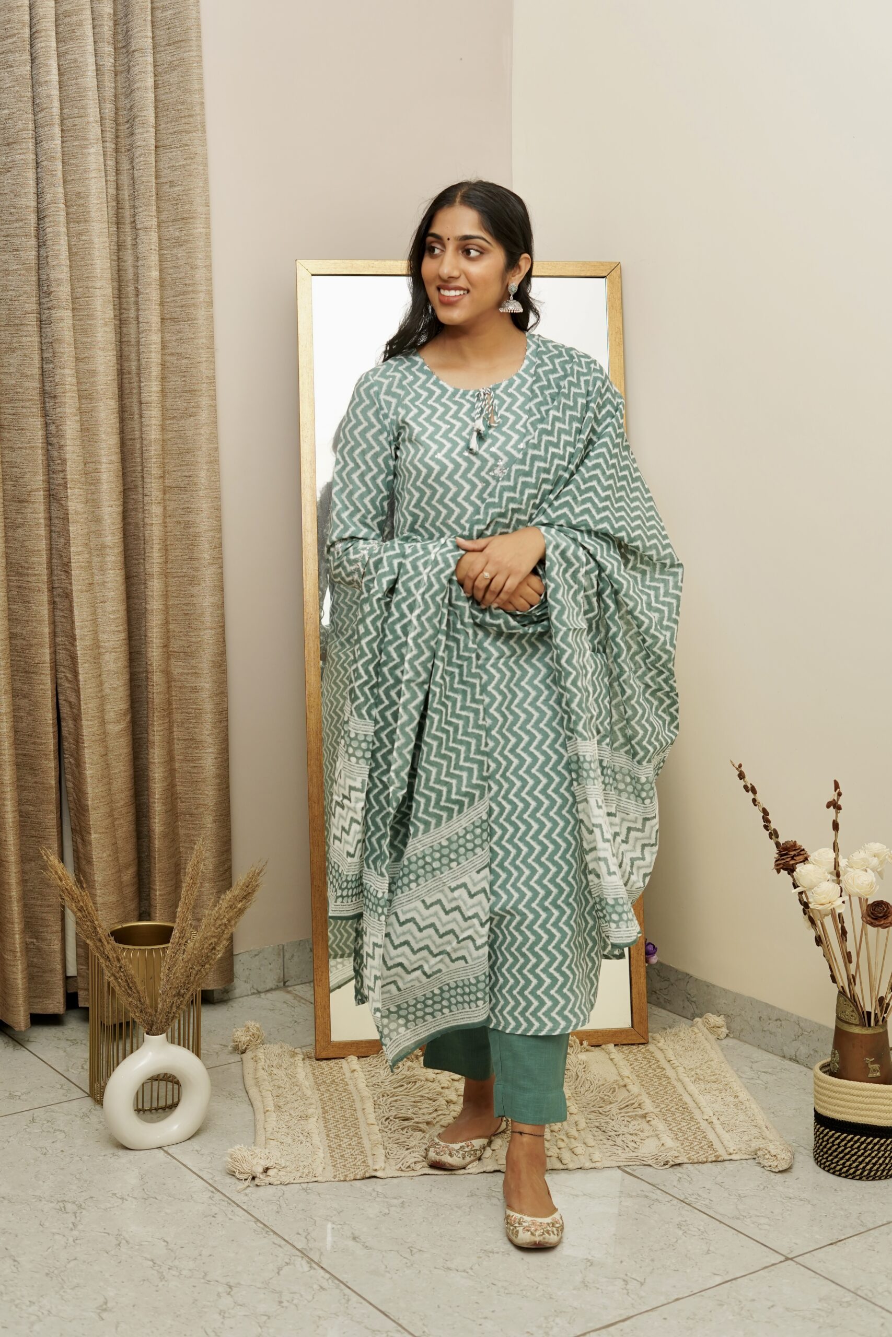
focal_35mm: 50
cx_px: 446
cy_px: 668
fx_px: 1858
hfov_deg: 27.0
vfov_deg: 39.6
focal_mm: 50
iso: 500
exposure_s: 1/250
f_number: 4
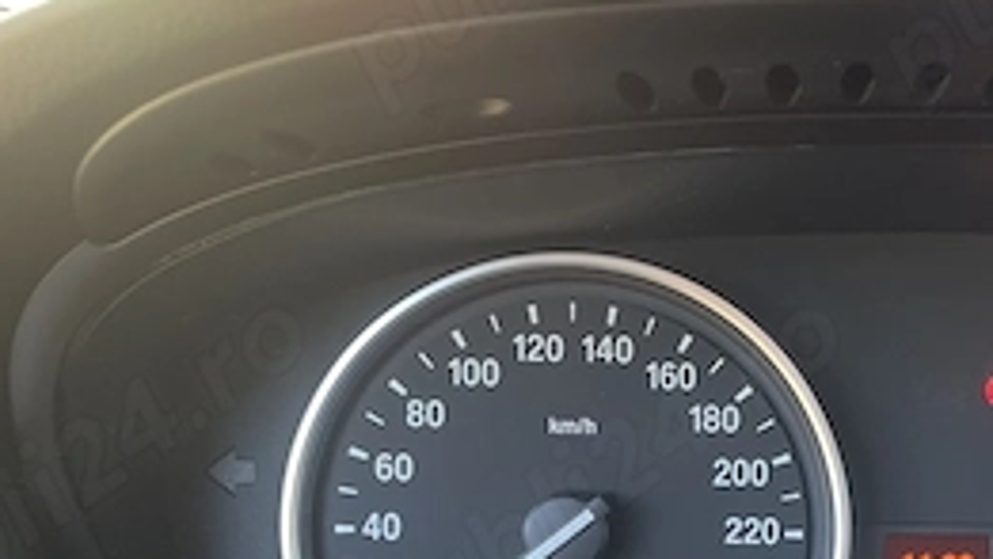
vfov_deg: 18.2
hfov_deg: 31.1
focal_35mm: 65
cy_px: 529
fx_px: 1712
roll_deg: +1.2
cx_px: 860
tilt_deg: -16.5
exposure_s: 1/121
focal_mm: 4.2
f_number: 1.6
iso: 80
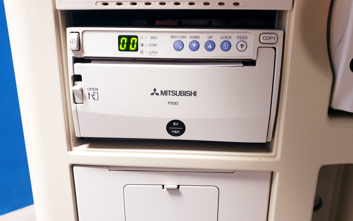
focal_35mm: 28
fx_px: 269
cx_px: 175
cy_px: 106
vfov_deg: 44.5
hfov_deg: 66.5
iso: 320
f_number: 2.4
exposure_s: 1/20
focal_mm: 4.3
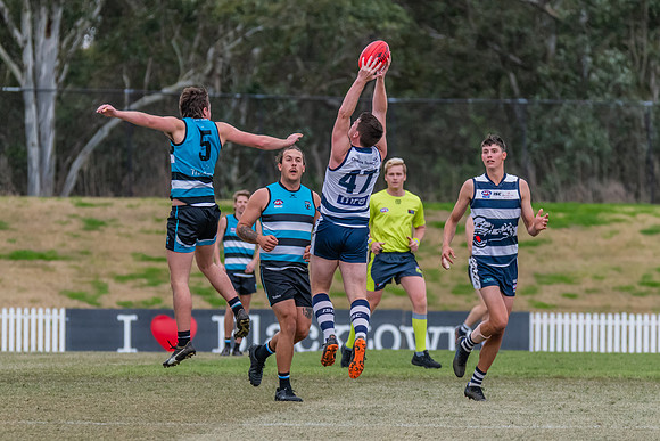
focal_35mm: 408
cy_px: 198
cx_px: 269
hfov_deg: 5.1
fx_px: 7478
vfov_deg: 3.4
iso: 1800
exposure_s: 1/1600
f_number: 5.6
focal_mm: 300
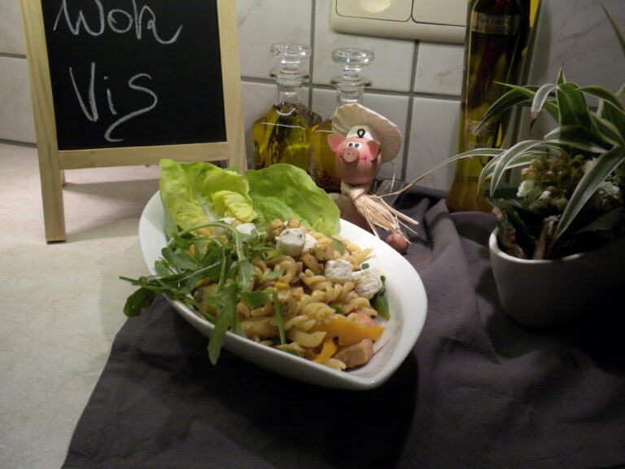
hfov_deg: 50.1
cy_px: 234
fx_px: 668
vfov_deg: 38.7
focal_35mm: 37
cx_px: 312
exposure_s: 1/64
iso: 179
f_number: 3.5
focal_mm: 6.6
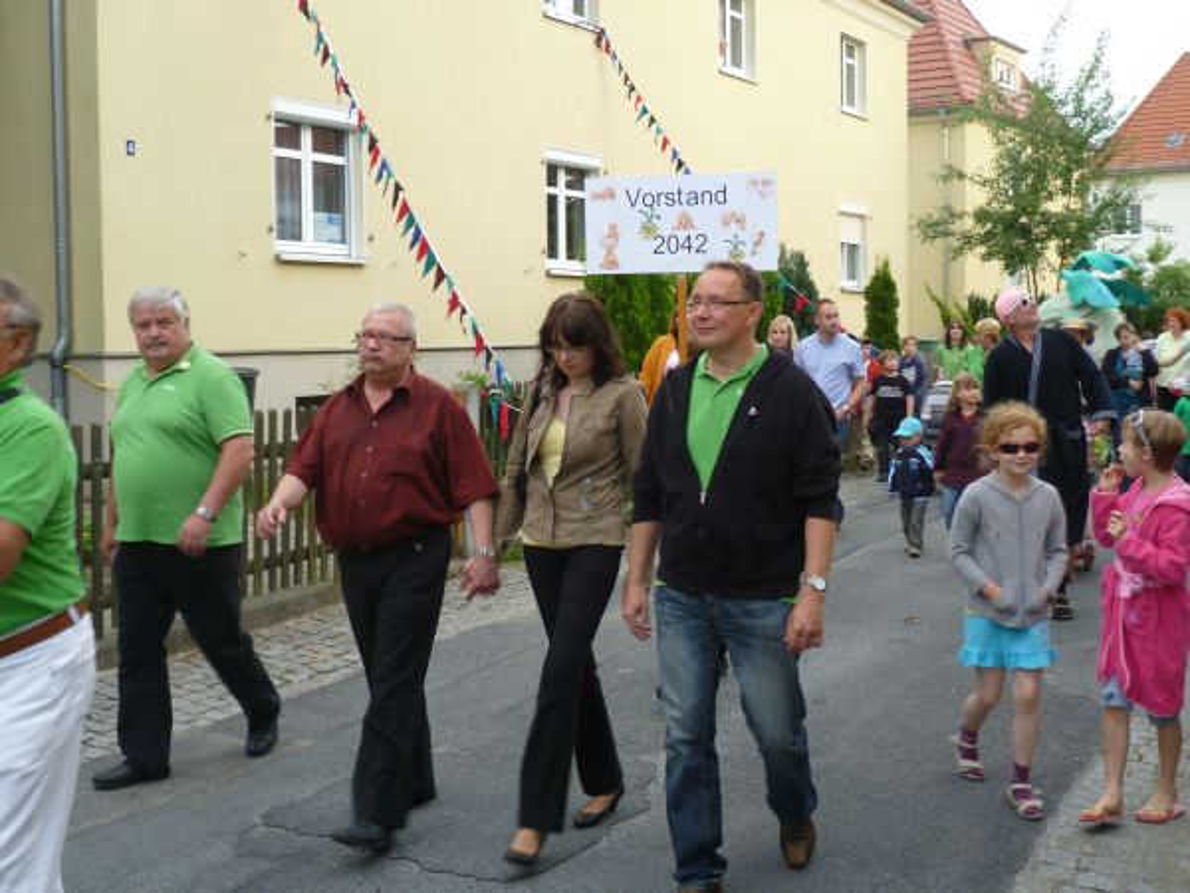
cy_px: 446
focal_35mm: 42
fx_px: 1444
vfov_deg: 34.3
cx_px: 595
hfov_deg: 44.8
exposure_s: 1/50
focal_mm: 7.5
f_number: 3.3
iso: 80
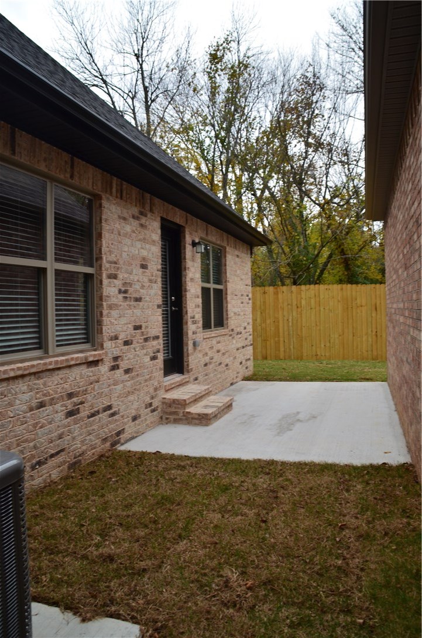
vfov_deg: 67.5
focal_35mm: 27
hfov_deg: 47.7
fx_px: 477
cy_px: 319
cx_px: 211
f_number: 9
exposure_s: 1/100
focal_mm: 18
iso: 400
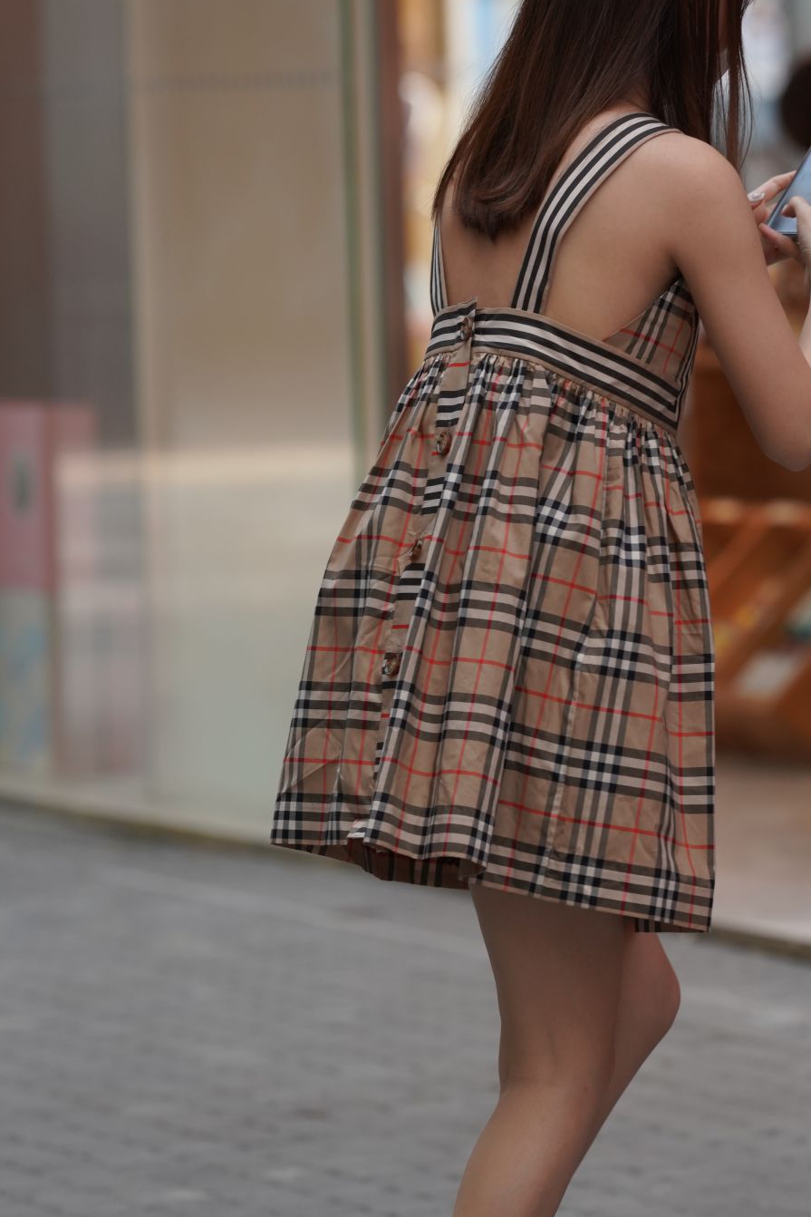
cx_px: 670
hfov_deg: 5.2
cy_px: 707
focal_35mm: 264
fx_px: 8918
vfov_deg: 7.8
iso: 500
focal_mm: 135
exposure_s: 1/500
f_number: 3.2
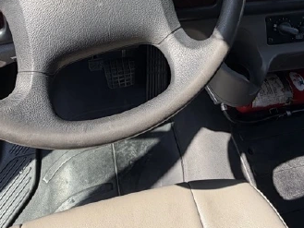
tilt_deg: -36.7
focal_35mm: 34
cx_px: 146
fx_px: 299
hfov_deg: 53.9
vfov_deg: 35.7
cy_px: -23
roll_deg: +0.2
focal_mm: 2.22
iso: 64
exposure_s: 1/502
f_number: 2.2
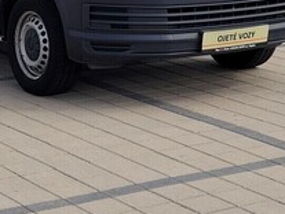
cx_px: 59
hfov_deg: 27.6
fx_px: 569
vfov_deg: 19.6
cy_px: -67
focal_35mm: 69
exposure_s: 1/1641
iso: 40
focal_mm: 5.4
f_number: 1.8
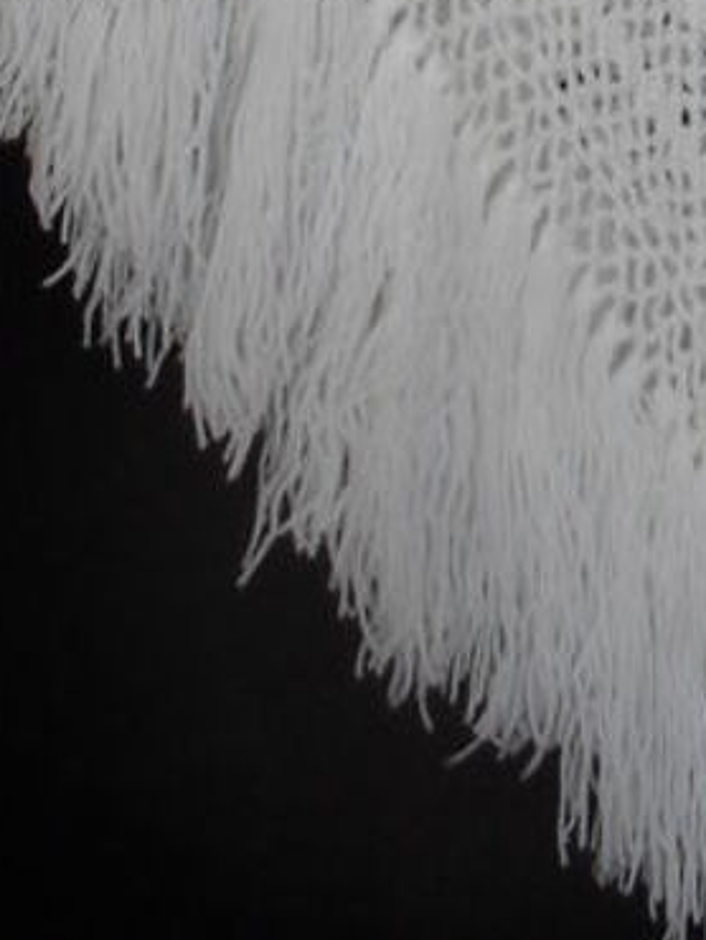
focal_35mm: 126
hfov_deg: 11.5
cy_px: -743
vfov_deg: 13.9
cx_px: 907
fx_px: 3422
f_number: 3.2
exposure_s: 1/30
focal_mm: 6.3
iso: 120
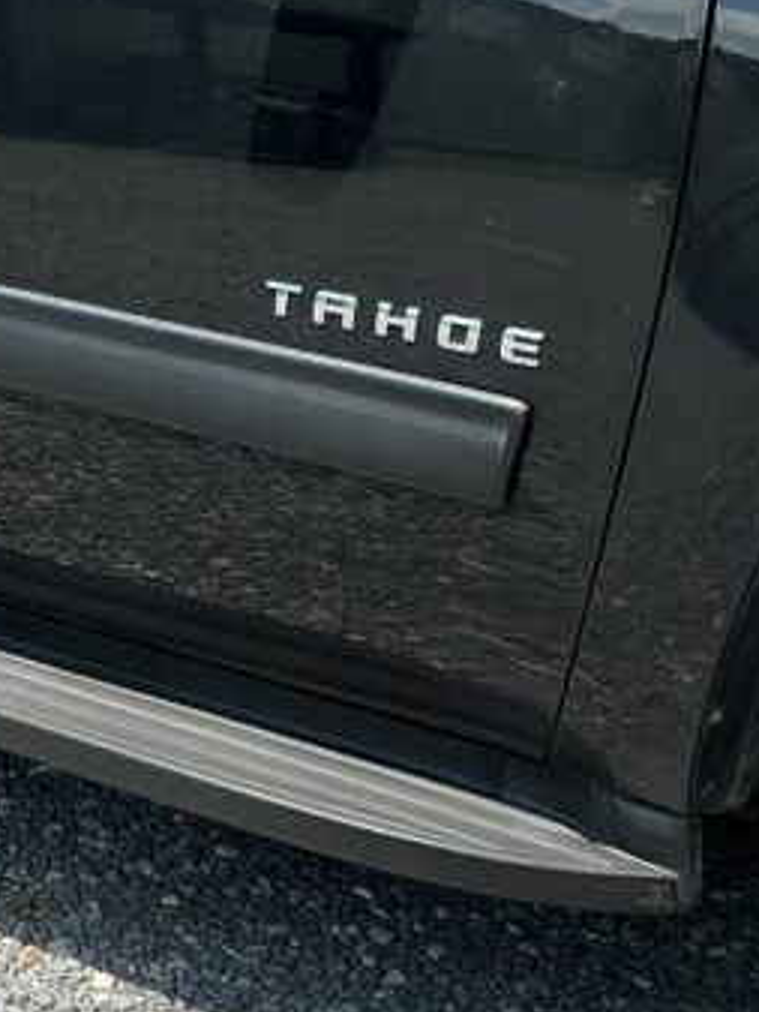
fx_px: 2571
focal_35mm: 88
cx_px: -234
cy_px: 465
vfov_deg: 22.2
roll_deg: +0.1
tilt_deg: -14.8
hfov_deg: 15.9
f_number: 1.8
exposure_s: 1/1377
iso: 25
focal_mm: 3
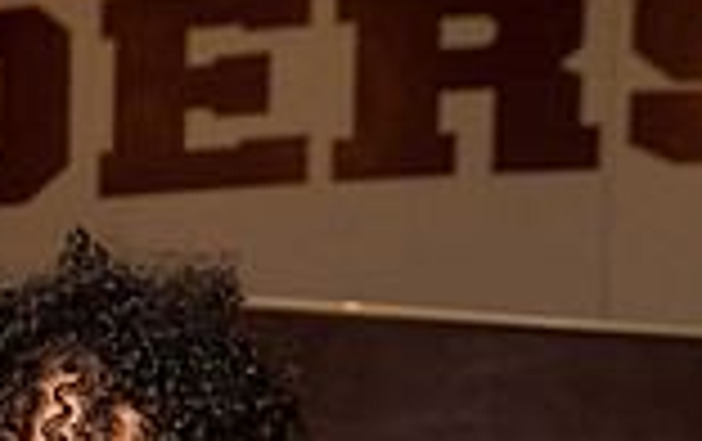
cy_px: 954
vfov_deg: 6.9
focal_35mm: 182
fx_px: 3487
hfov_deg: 11.4
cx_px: 68
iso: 800
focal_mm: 62
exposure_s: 1/250
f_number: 8
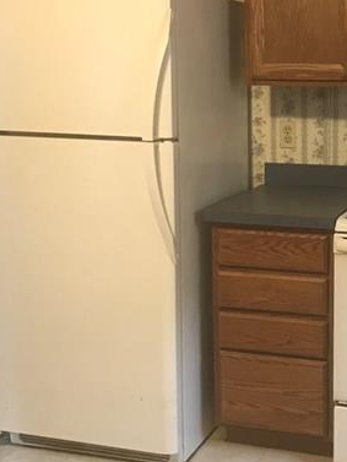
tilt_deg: -10.9
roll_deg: -0.5
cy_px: 214
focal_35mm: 57
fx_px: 761
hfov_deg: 24.8
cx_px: 319
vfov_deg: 33.8
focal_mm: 3.99
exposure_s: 1/15
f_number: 1.8
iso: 80
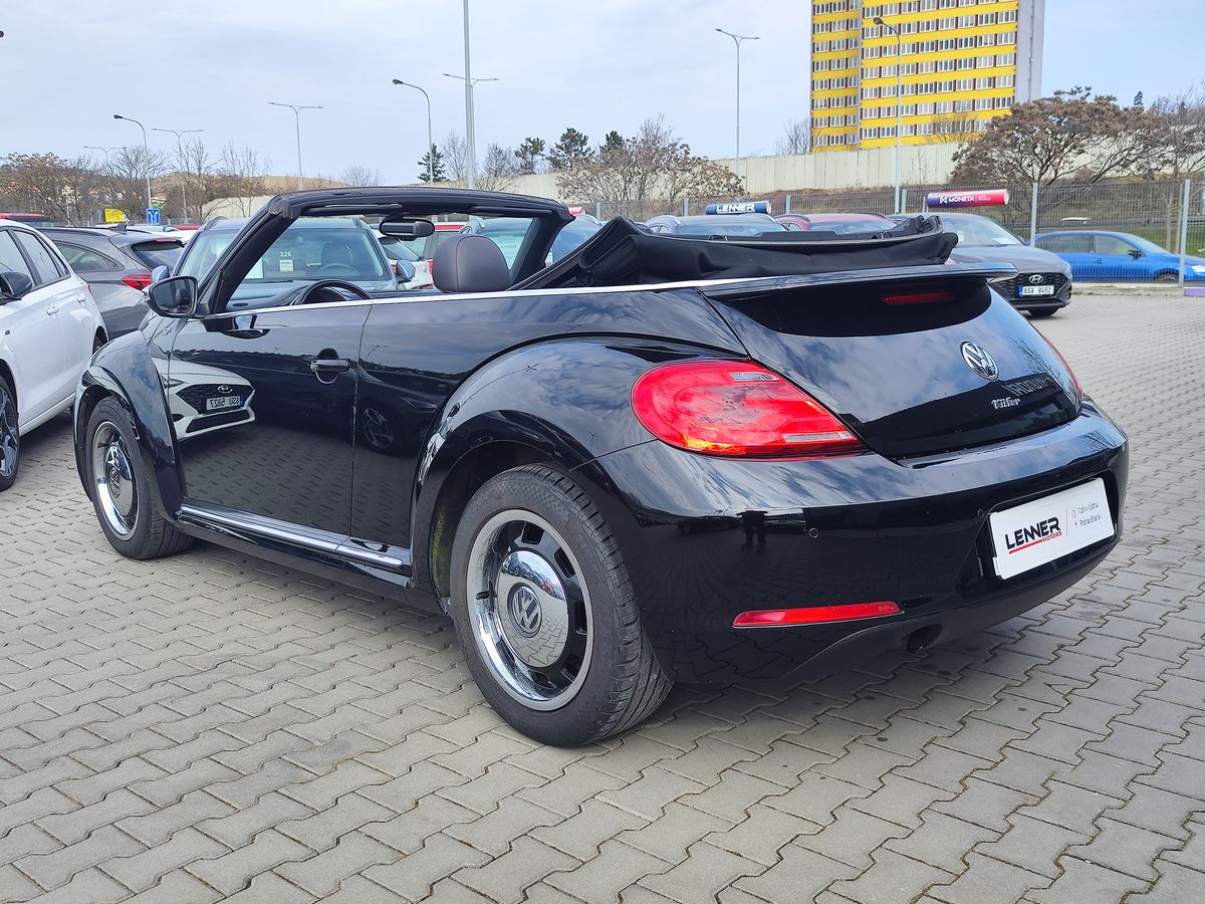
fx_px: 801
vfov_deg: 58.9
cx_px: 602
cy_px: 452
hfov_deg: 73.9
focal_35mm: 23
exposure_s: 1/462
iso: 50
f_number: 1.69
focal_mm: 7.01
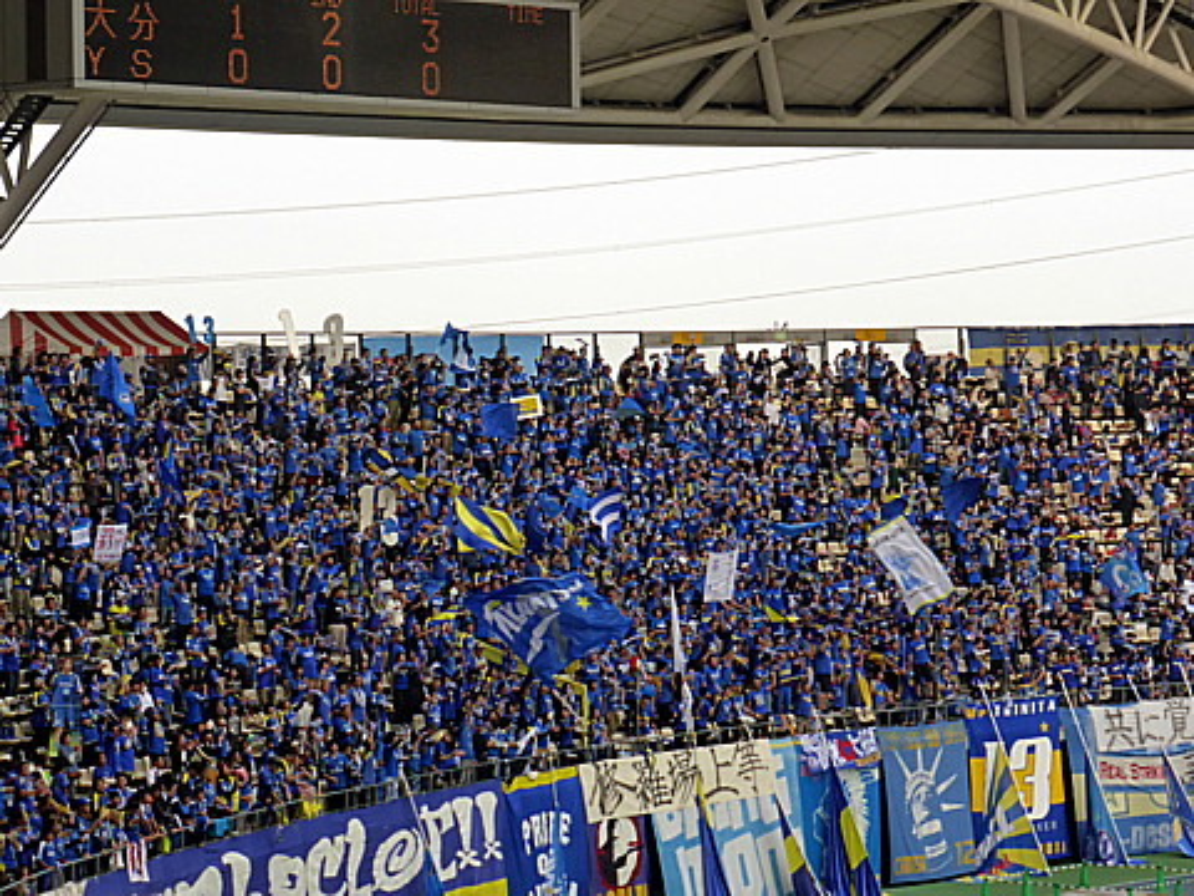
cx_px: 597
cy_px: 448
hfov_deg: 15.5
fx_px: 4381
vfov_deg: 11.7
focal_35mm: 127
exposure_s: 1/320
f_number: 5.3
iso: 250
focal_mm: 20.6
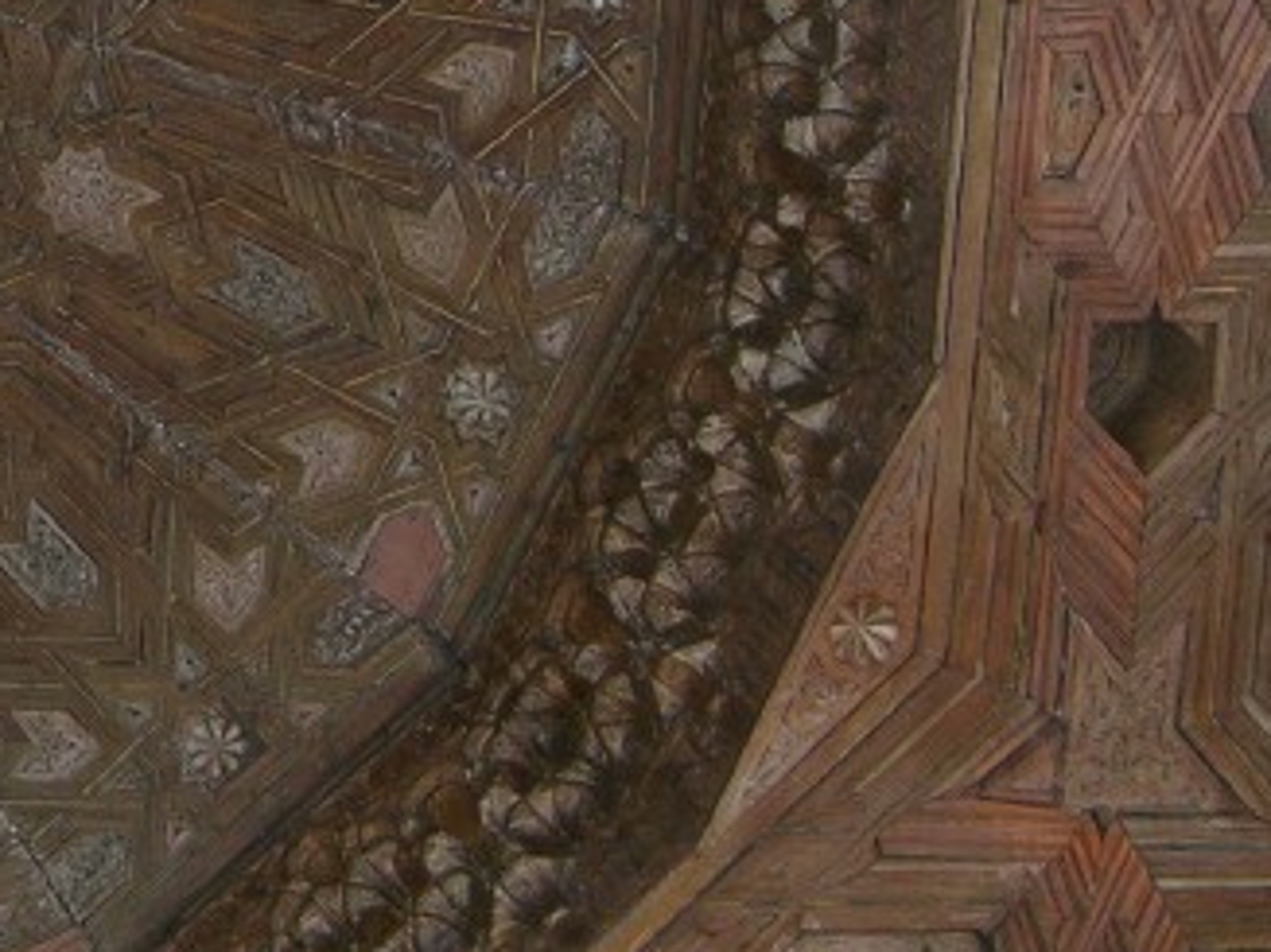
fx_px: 6203
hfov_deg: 11.4
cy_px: 27
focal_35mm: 169
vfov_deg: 8.7
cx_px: -455
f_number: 3.1
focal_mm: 13.7
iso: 100
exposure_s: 1/60.1
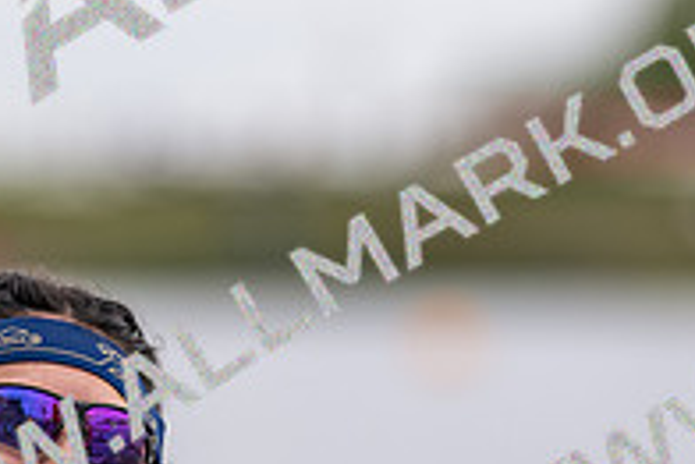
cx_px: 213
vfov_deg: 3.4
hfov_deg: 5.1
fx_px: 7728
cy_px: 622
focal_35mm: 400
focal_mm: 135
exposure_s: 1/1250
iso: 64
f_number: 1.8
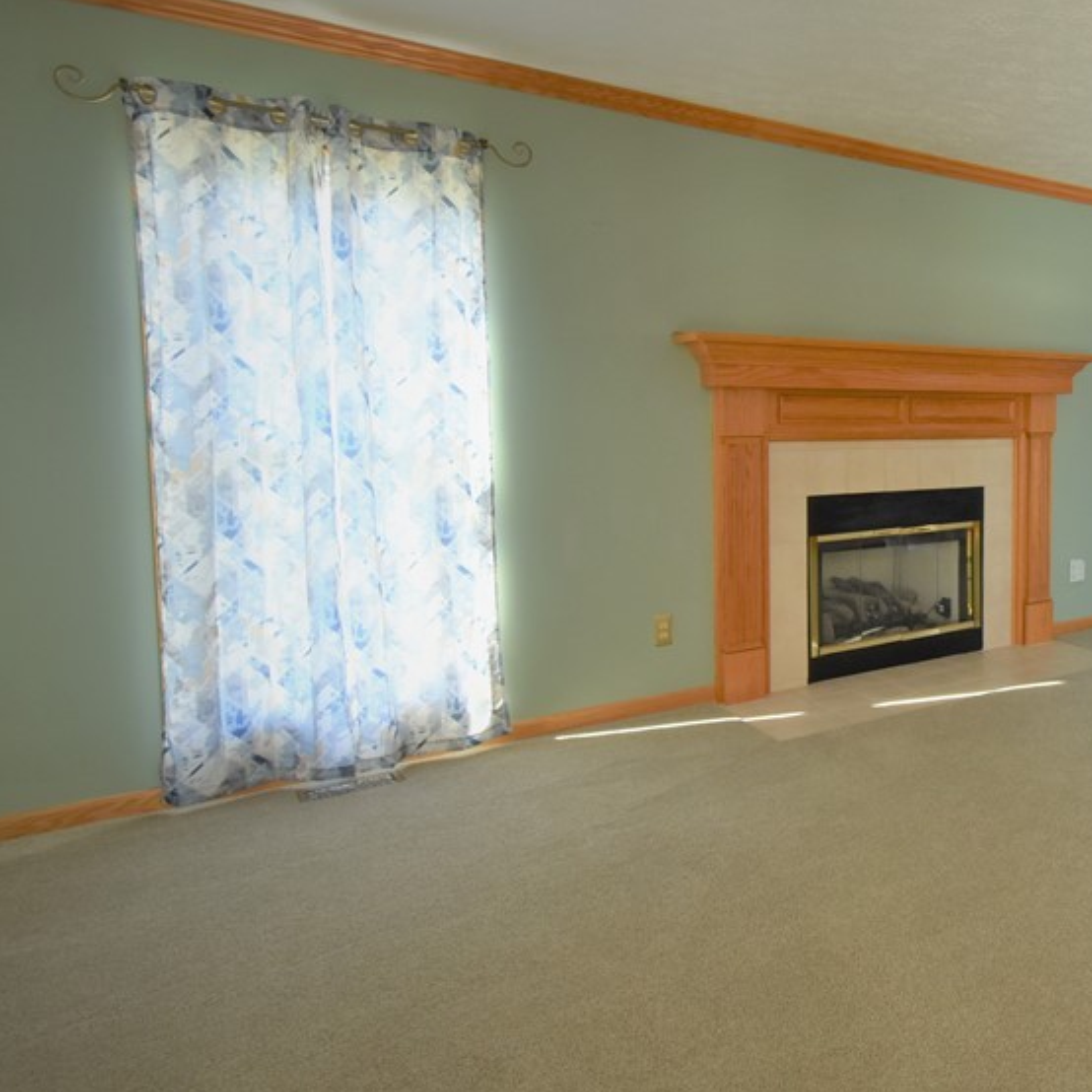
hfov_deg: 55.5
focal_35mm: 25
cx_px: 960
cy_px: 491
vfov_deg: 62.8
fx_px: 892
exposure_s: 1/20
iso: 400
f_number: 6.3
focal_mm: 10
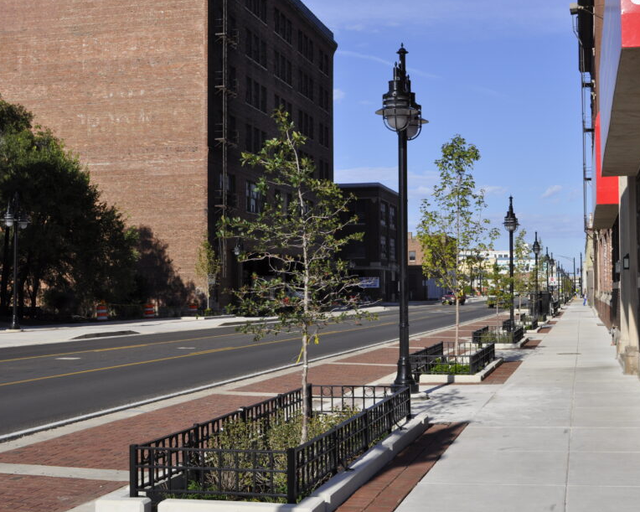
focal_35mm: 49
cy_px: 269
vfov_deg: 30.8
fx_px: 928
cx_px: 395
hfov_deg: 37.8
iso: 200
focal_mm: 26
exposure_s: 1/400
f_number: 10
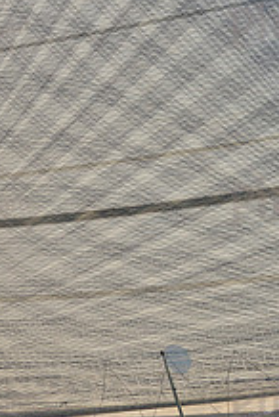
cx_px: 130
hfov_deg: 7.4
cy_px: 301
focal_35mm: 186
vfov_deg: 11.0
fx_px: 2155
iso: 280
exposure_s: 1/800
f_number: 4.5
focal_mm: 70
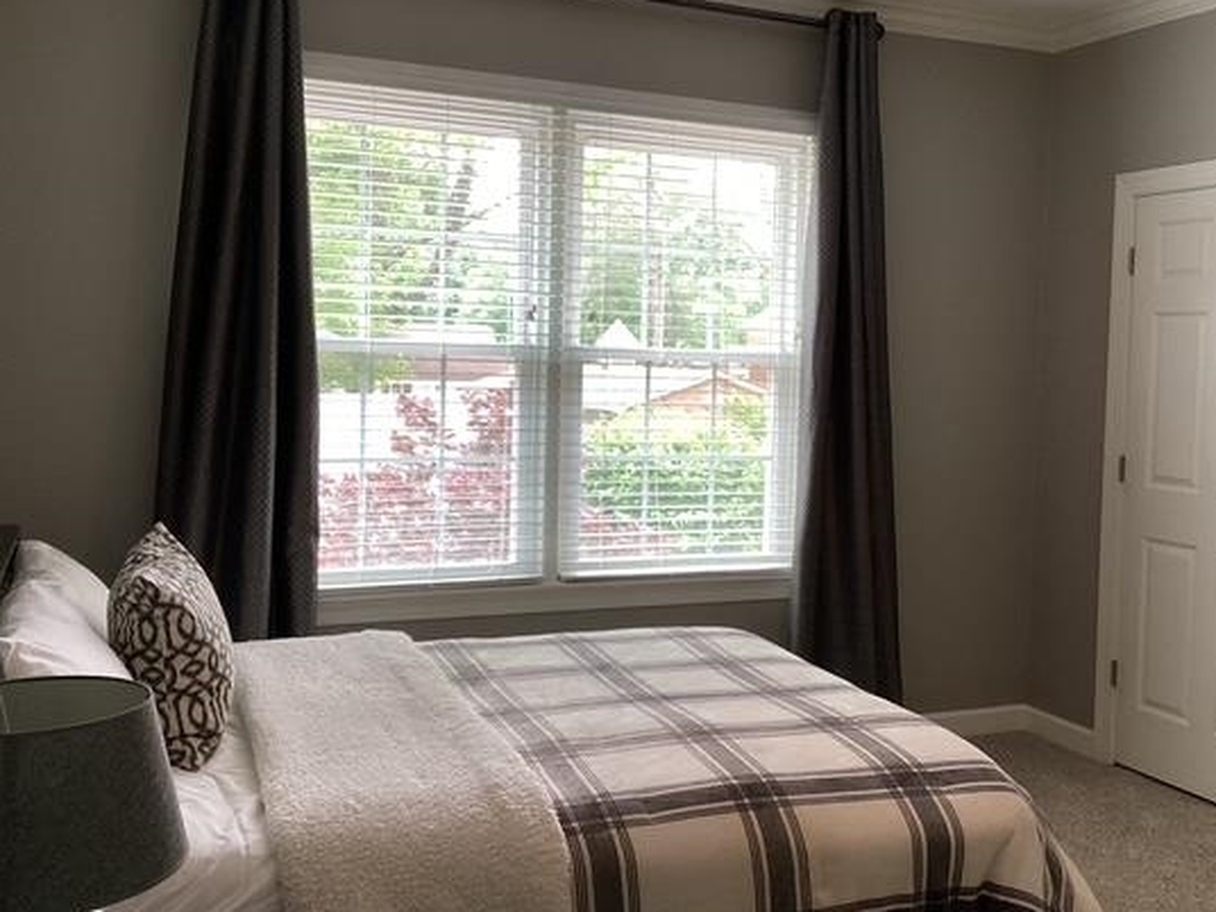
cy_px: 424
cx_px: 687
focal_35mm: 37
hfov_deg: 50.0
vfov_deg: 38.6
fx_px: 1300
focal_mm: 3.3
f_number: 2.4
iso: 50
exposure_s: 1/60
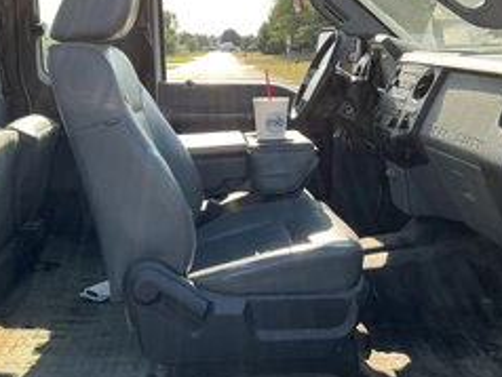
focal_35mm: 47
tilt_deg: -9.1
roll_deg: +2.7
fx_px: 682
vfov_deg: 30.9
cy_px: 166
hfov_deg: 40.2
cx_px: 192
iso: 25
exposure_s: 1/367
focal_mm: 3
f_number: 1.8
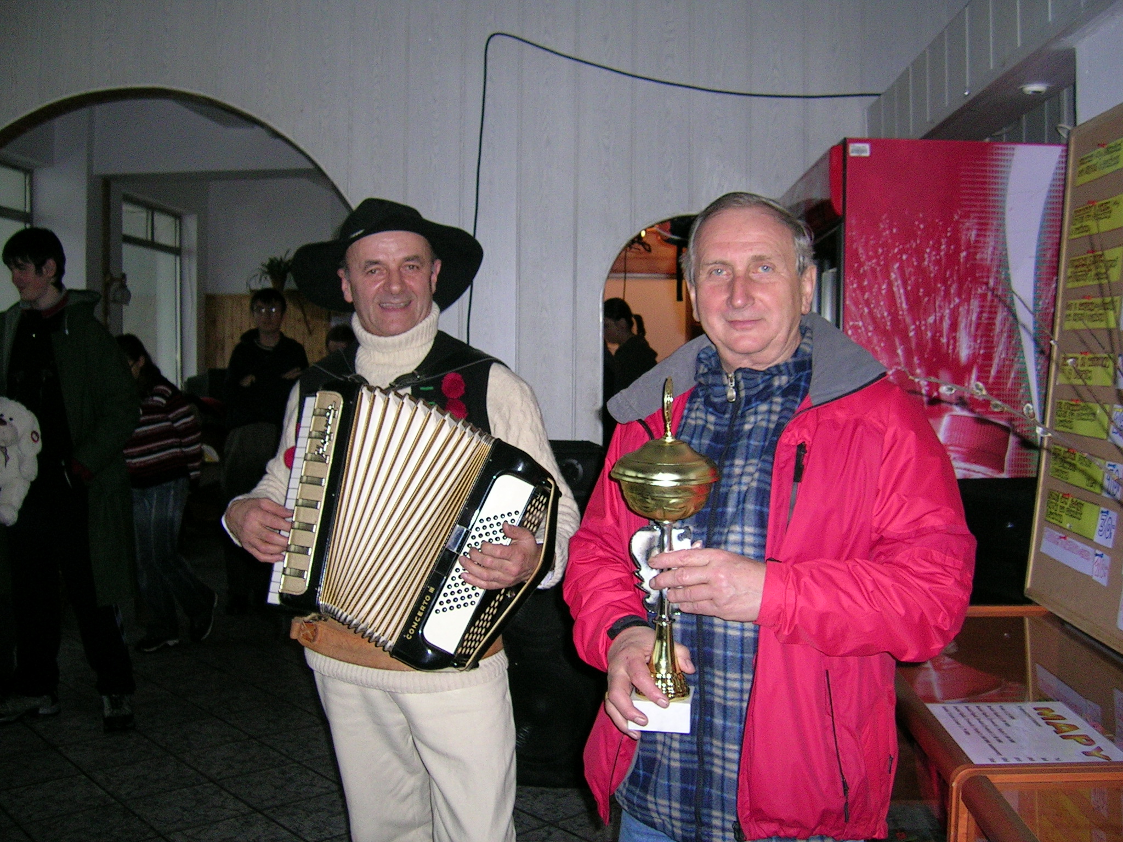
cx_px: 562
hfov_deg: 52.6
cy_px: 421
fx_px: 1135
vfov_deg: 40.7
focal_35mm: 35
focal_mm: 5.4
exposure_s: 1/60.1
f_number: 2.8
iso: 137
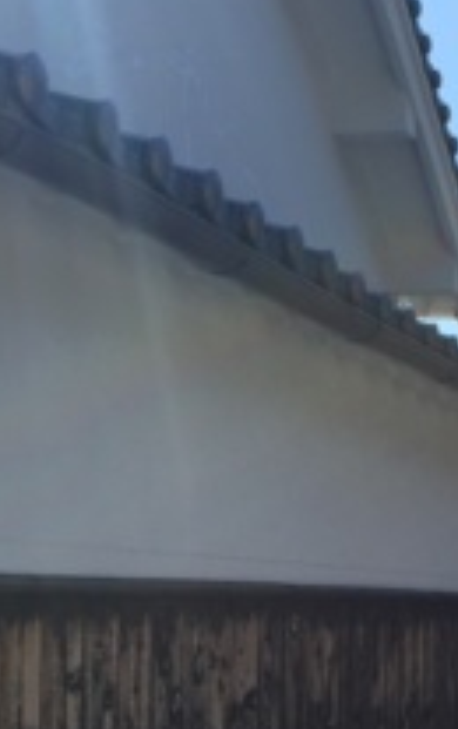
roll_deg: +0.0
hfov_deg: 14.0
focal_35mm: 89
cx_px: 627
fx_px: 1771
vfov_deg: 23.1
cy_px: 532
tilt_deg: +1.3
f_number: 2.2
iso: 32
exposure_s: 1/1721
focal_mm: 4.15
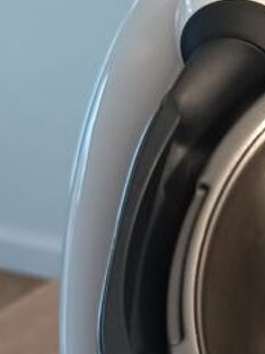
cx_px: 512
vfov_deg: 18.1
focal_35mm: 102
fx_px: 1043
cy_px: 446
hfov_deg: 12.8
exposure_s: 1/25
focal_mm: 5.24
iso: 546
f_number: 1.7
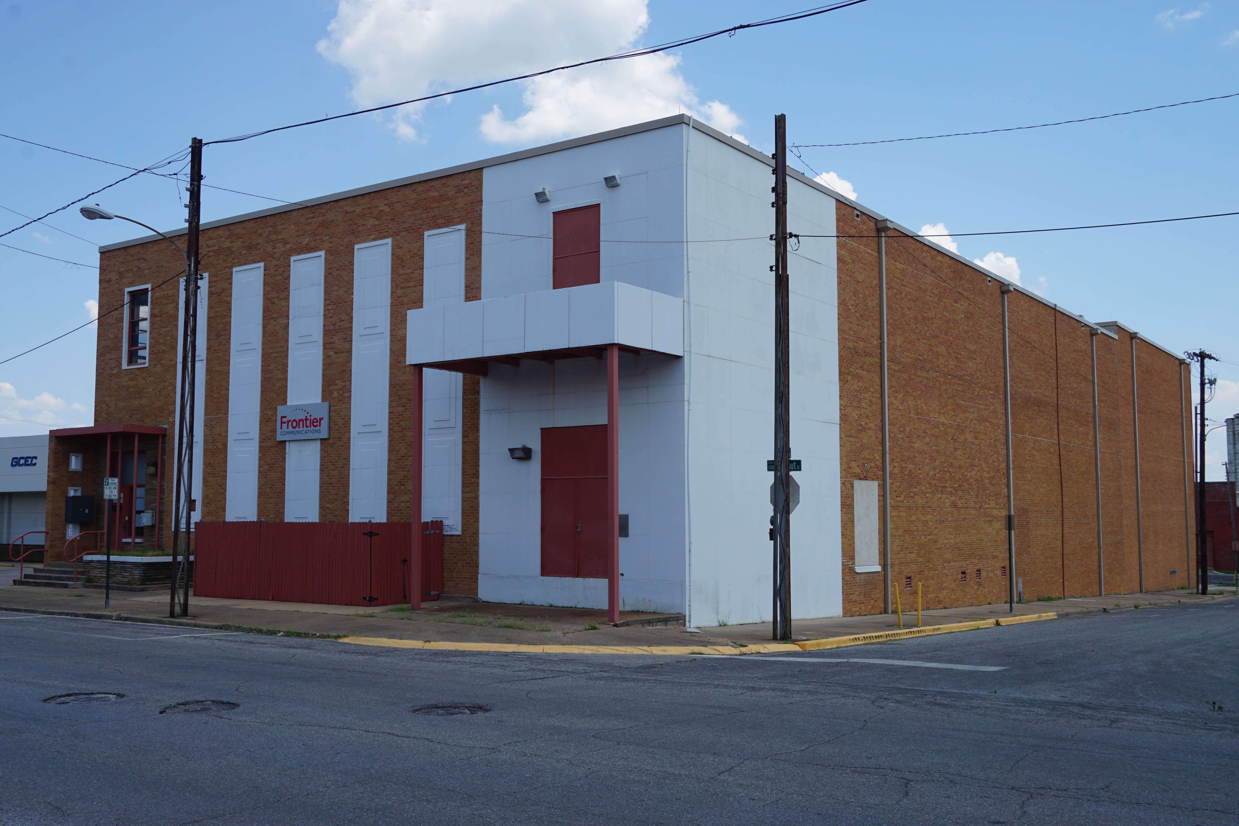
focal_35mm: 34
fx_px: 1187
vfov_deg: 38.4
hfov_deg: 55.1
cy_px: 413
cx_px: 620
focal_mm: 23
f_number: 11
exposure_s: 1/125
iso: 100
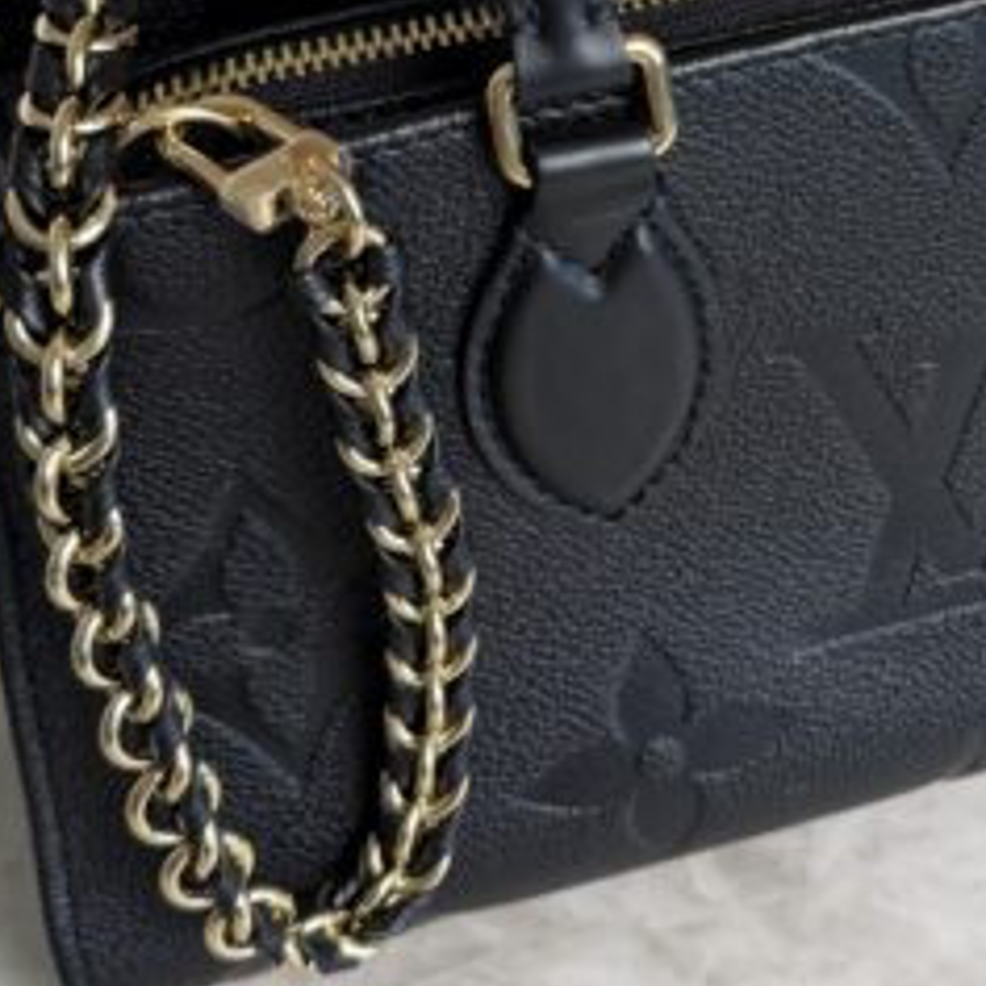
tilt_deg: -39.6
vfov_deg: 23.0
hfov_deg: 23.5
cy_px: -8
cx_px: 856
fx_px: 2320
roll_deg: -0.5
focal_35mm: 72
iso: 160
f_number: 1.78
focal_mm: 6.76
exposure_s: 1/120
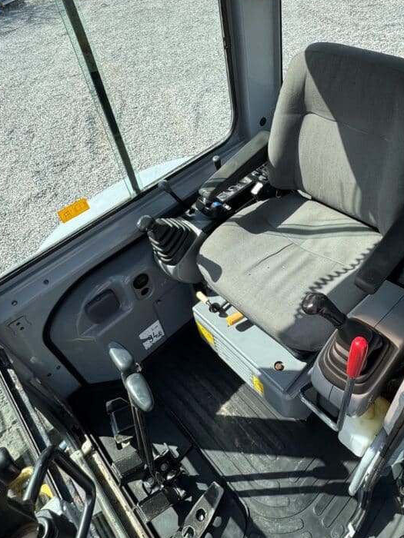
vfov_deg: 70.7
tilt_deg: -38.4
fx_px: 373
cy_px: 208
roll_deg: +7.6
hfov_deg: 56.4
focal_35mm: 24
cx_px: 240
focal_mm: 2.22
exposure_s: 1/631
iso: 40
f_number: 2.2
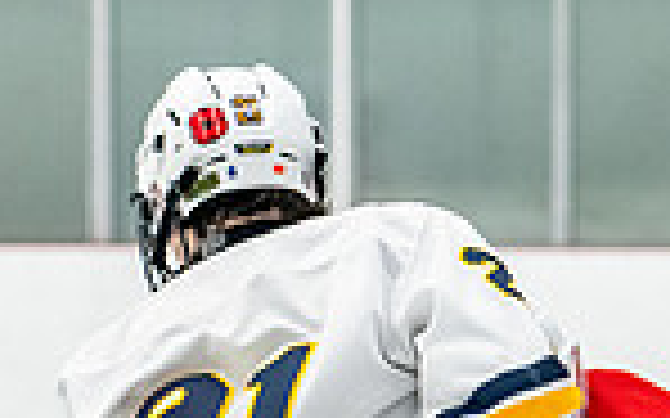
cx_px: 201
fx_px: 6991
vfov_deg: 3.4
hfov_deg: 5.5
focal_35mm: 383
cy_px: 949
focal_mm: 86
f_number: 2.8
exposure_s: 1/800
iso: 3200
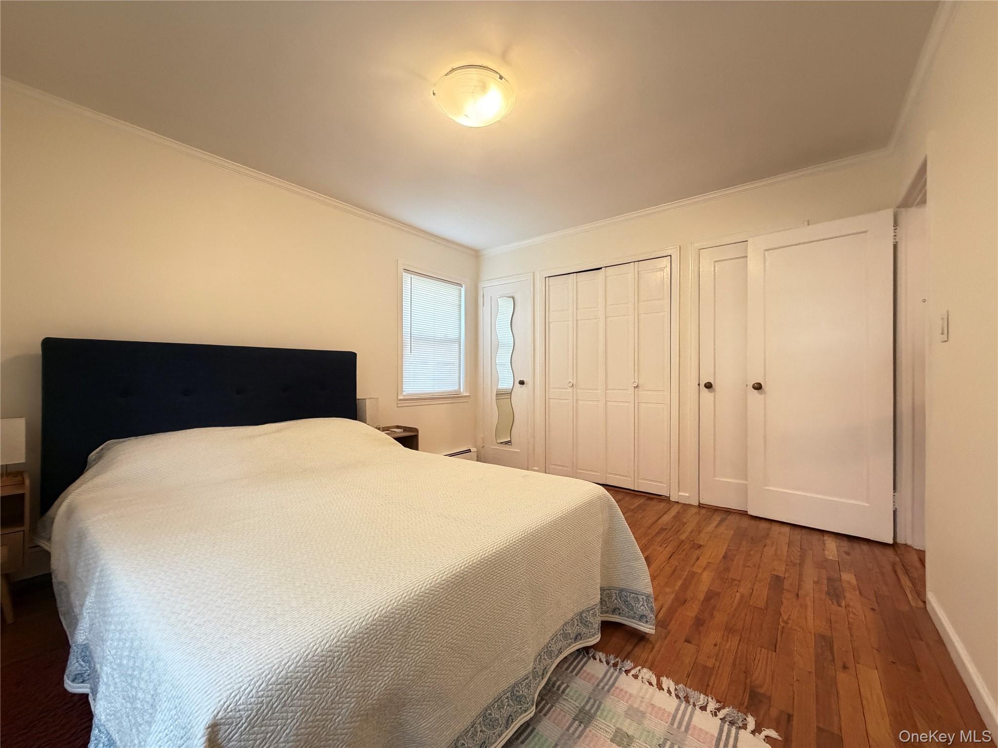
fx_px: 404
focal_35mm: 14
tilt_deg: +0.4
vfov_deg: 85.7
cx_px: 499
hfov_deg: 102.1
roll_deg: +0.3
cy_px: 374
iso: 500
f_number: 2.2
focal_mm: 2.22
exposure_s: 1/60
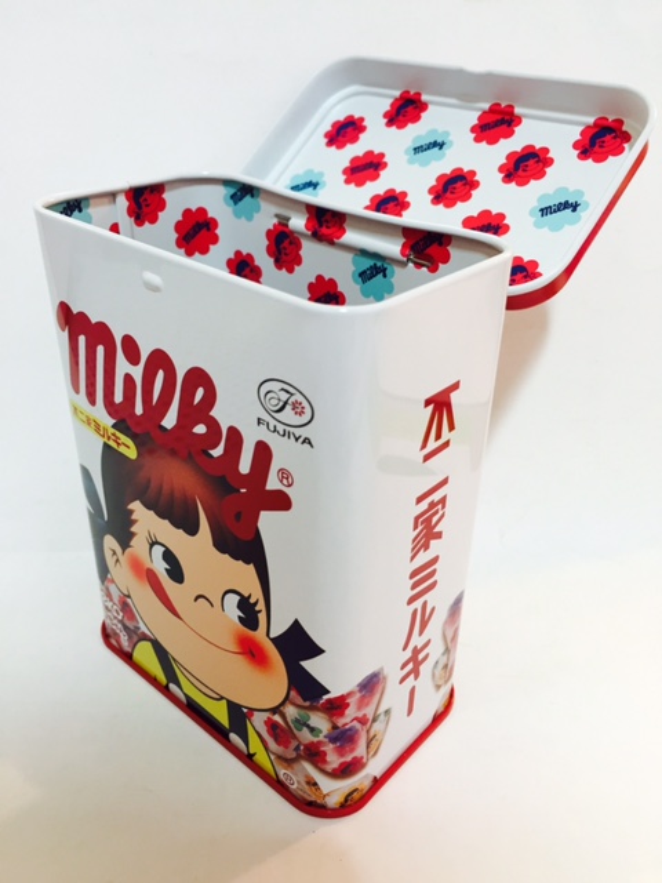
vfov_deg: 61.7
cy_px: 442
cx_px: 331
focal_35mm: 29
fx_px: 739
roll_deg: -1.8
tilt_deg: -28.1
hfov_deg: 48.2
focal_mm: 4.15
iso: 125
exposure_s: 1/33
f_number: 2.2
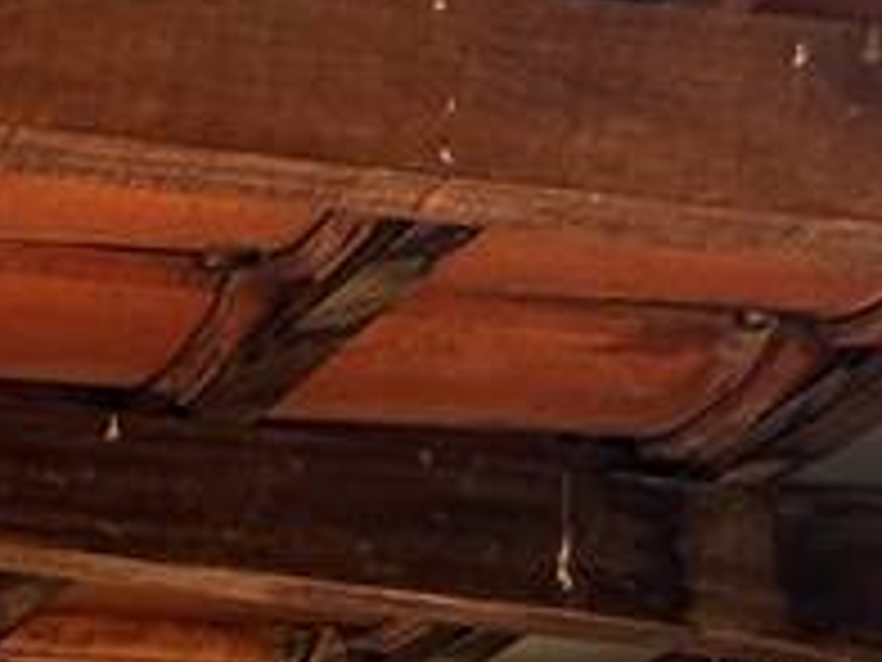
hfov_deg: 13.2
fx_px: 2624
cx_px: -1346
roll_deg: +1.5
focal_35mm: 103
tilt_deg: -8.0
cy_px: 2081
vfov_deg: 10.0
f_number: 2.2
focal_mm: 2.22
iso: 40
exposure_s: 1/239
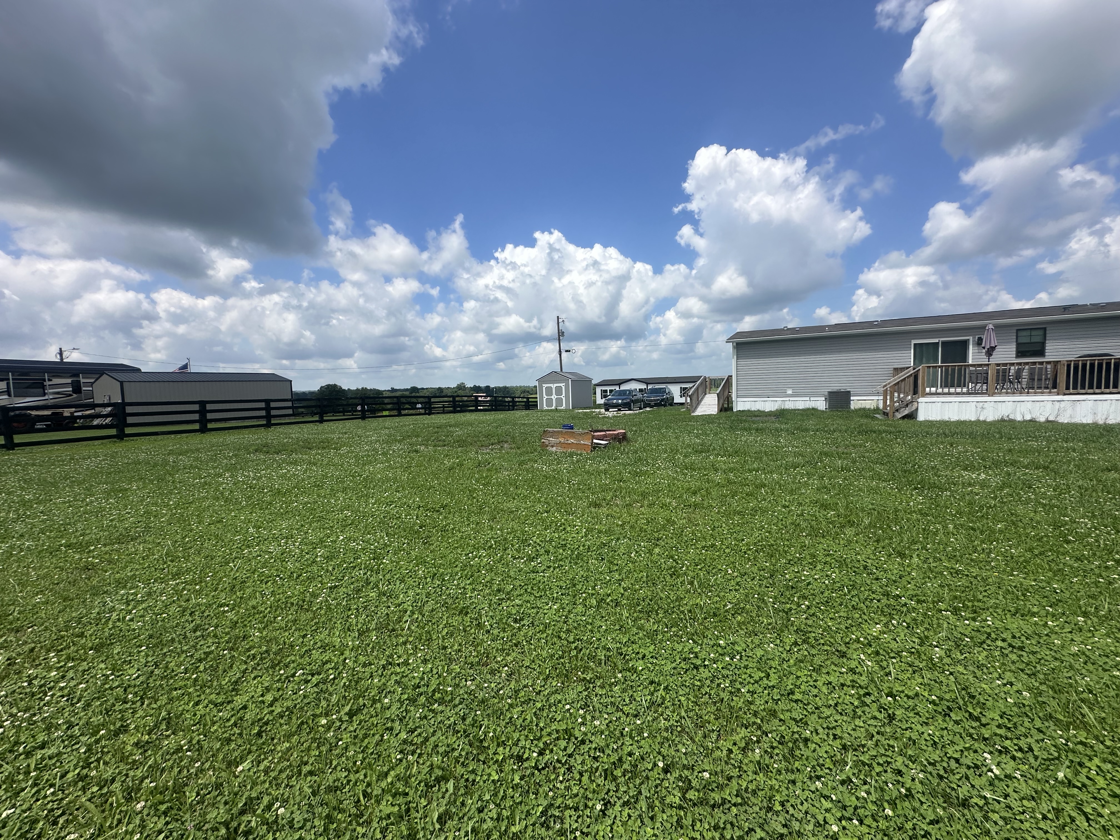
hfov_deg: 102.1
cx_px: 560
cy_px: 420
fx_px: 453
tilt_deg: -1.6
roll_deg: +3.4
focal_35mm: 14
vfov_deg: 85.7
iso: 50
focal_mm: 2.22
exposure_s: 1/2817
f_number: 2.2
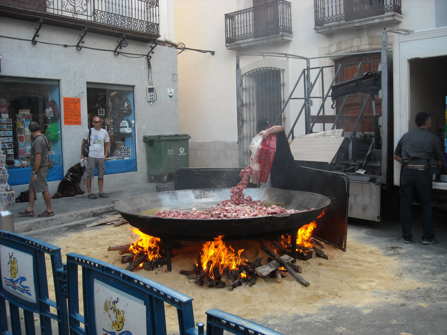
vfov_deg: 40.7
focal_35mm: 35
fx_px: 452
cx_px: 224
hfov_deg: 52.6
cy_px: 168
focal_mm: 5.7
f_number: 2.8
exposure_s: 1/141
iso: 64
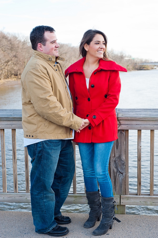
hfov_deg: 27.0
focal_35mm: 50
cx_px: 79
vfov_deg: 39.6
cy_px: 119
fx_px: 330
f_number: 5.6
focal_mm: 50
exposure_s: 1/125
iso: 200
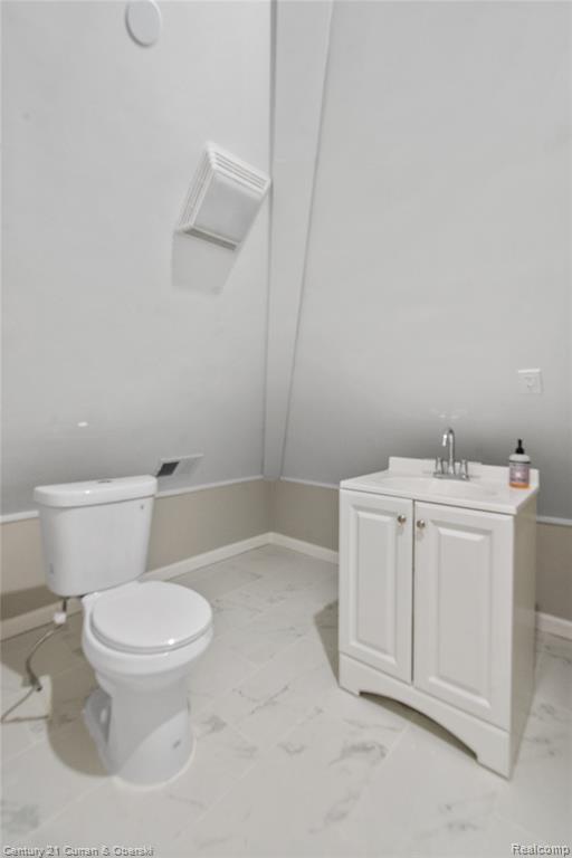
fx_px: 357
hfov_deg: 77.3
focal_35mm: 15
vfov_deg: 100.4
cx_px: 286
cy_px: 429
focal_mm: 10
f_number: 10
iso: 1250
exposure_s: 1/2.5
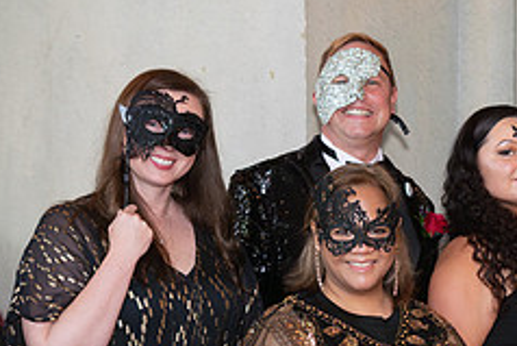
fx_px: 1753
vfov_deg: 11.1
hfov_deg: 16.2
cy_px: 364
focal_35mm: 122
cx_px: 595
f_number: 3.2
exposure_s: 1/100
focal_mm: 50
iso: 400
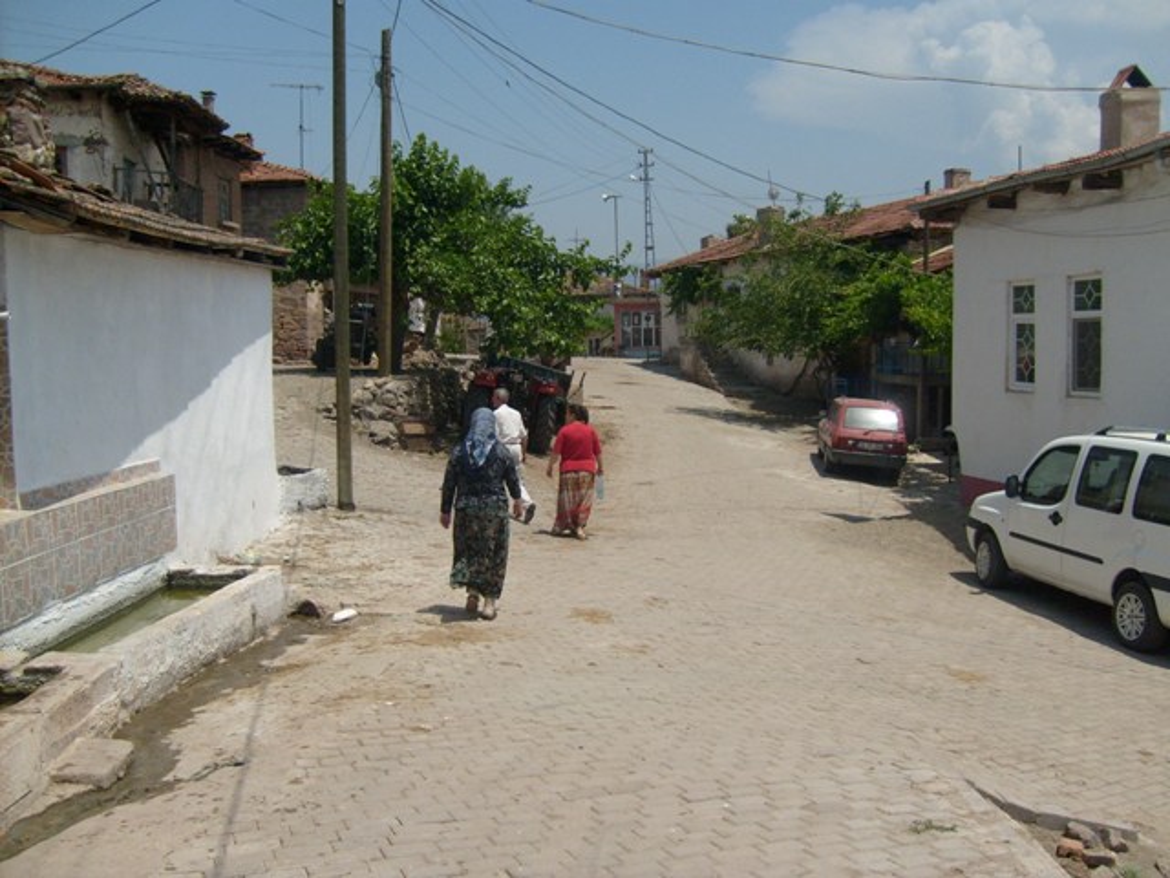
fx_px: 1183
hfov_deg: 52.6
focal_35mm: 35
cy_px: 439
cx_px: 585
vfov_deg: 40.7
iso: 80
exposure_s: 1/500
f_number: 7.1
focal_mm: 5.8
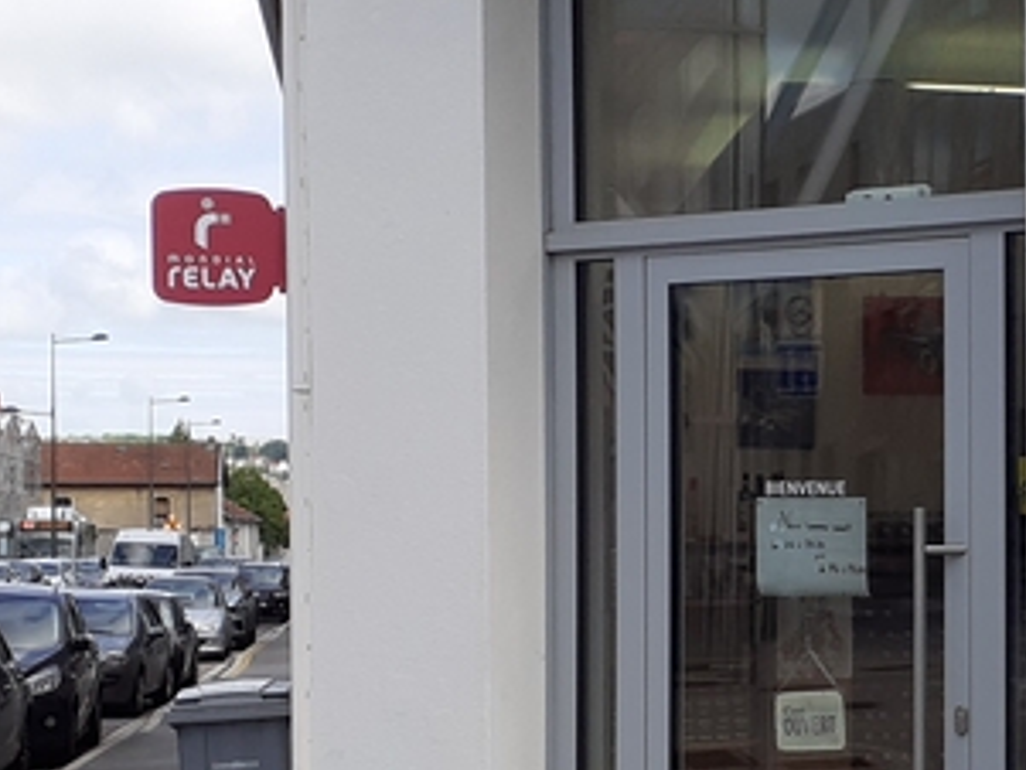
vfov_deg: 17.1
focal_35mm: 86
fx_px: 2550
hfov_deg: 21.7
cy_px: 528
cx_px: 1084
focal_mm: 3.6
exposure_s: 1/1147
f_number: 1.9
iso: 40
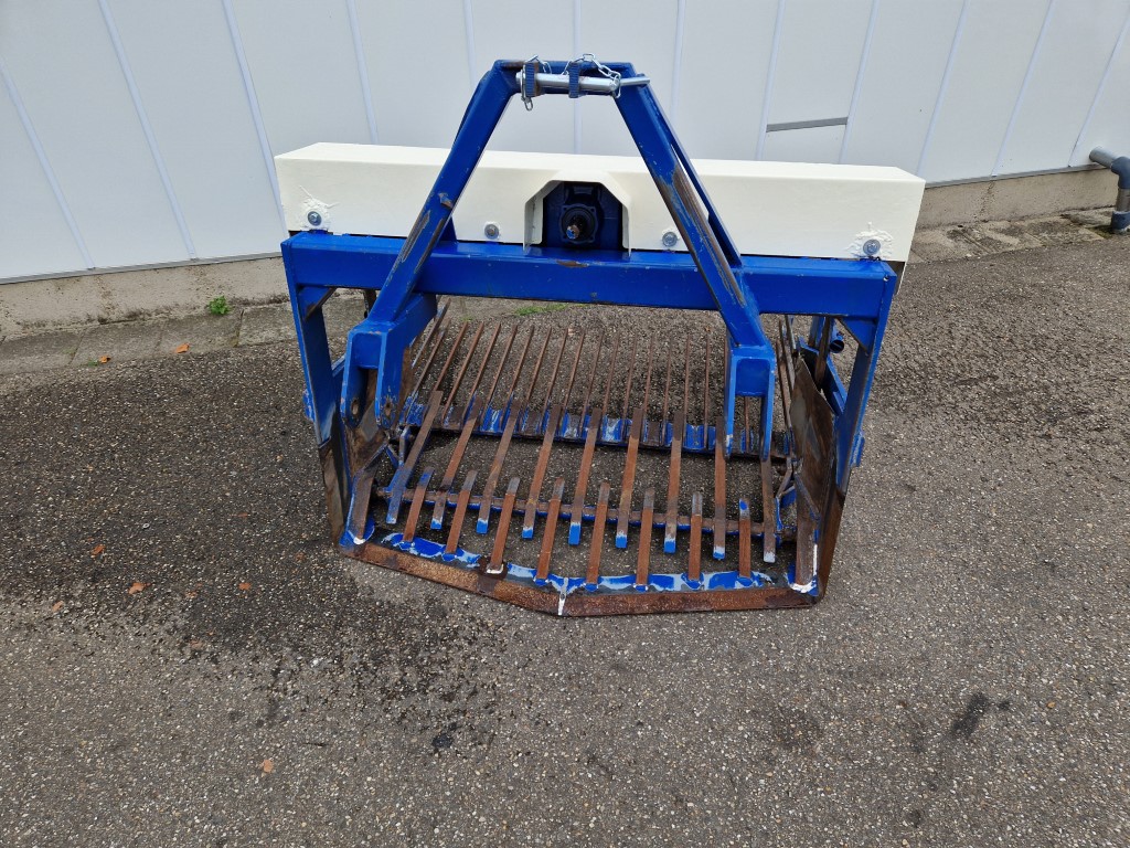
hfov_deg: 73.9
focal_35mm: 23
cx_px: 565
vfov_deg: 58.9
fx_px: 751
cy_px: 424
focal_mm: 5.4
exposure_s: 1/284
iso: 50
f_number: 1.8
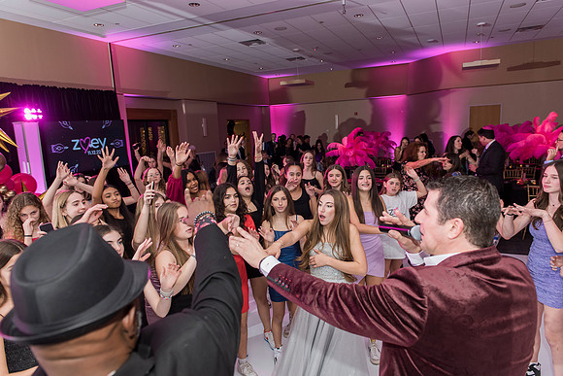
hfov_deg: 73.7
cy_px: 188
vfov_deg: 53.2
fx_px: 375
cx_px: 282
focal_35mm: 24
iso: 1250
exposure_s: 1/100
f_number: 4
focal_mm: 24
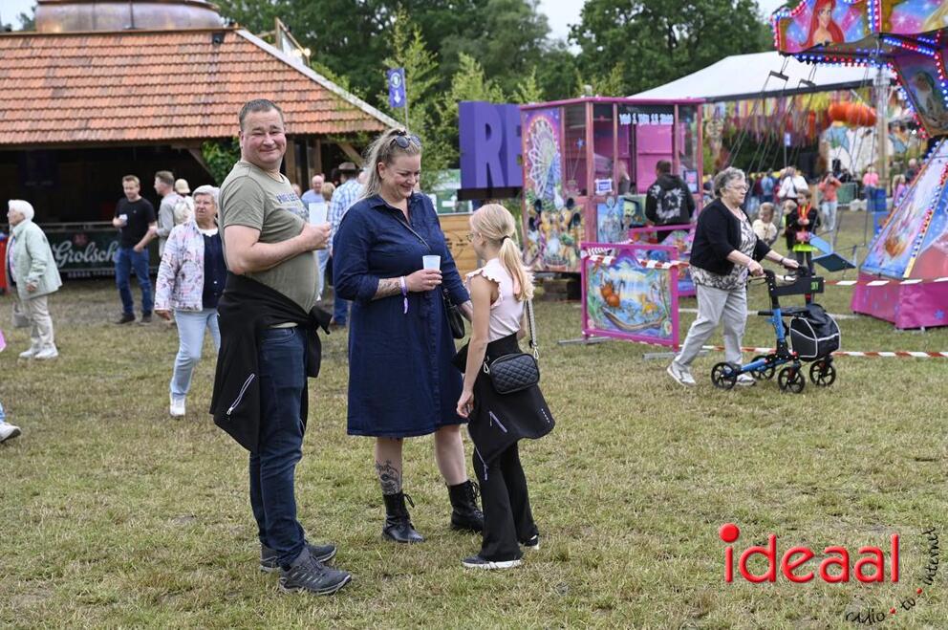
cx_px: 474
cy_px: 315
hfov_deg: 32.4
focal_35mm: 62
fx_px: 1631
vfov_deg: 21.9
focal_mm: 62
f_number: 4
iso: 280
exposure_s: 1/500
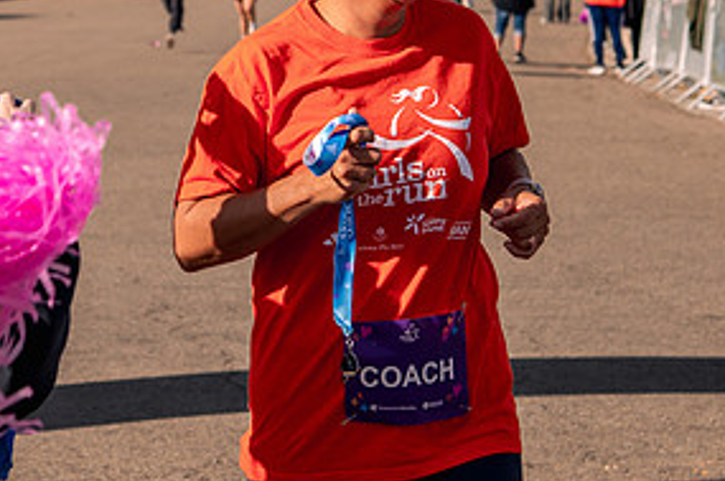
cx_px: 252
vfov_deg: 7.5
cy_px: -144
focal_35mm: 180
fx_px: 3619
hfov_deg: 11.4
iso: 200
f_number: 5.6
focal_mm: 66
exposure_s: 1/1250
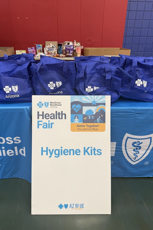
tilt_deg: -26.9
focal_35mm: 26
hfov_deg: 49.5
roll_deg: -0.9
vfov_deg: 69.4
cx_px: 74
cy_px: 119
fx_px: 166
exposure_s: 1/120
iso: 100
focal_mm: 6.76
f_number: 1.78
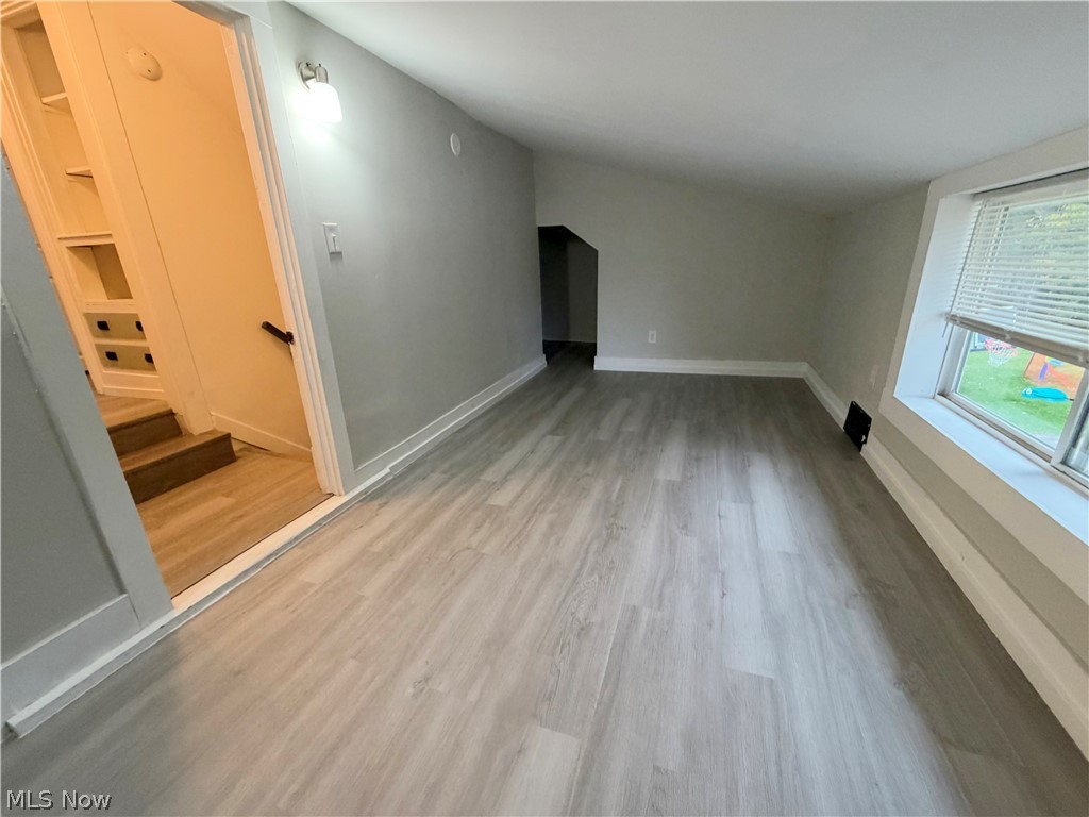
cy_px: 408
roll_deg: +1.9
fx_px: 440
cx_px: 544
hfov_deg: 102.1
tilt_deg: -19.0
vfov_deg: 85.7
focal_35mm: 14
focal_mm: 2.22
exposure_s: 1/60
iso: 400
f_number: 2.2
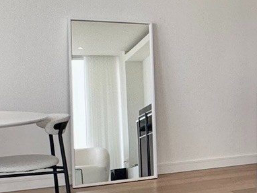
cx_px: 483
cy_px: 83
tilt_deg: -1.8
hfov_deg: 18.8
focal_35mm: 75
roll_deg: -1.3
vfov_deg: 19.6
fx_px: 557
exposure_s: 1/162
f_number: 2.2
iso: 40
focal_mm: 2.22
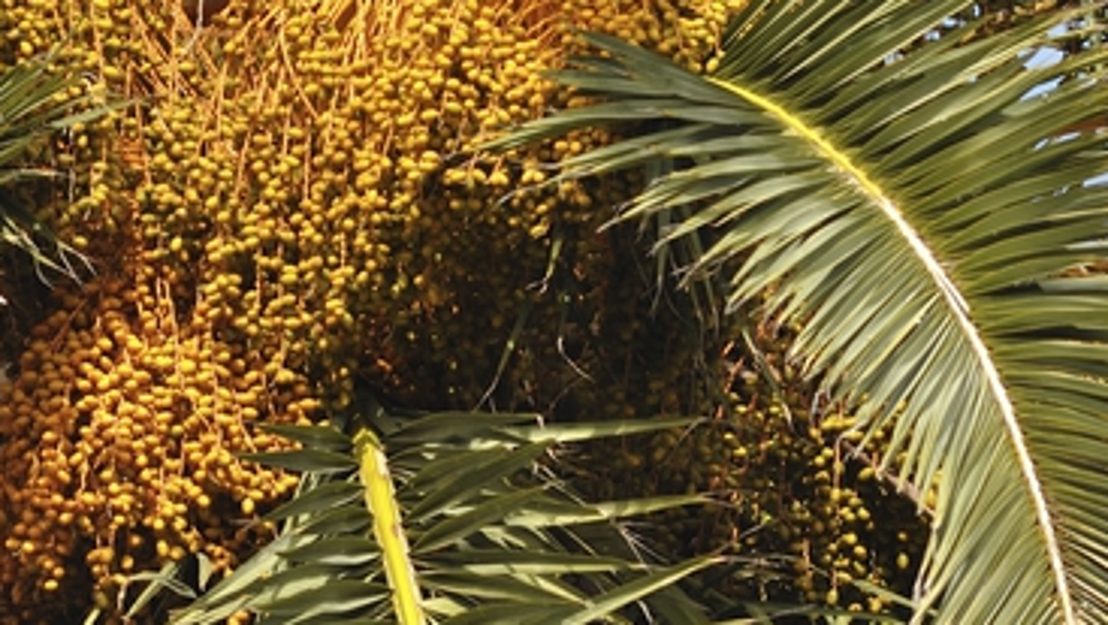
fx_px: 13508
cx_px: 734
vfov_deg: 2.7
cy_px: 160
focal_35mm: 459
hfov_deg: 4.7
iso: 250
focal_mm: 105
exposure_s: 1/1250
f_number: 5
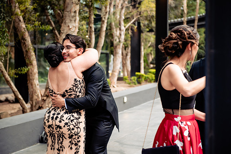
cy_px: 77
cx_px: 116
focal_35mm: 70
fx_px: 449
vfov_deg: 19.5
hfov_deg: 28.8
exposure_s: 1/125
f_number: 3.5
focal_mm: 70
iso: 500
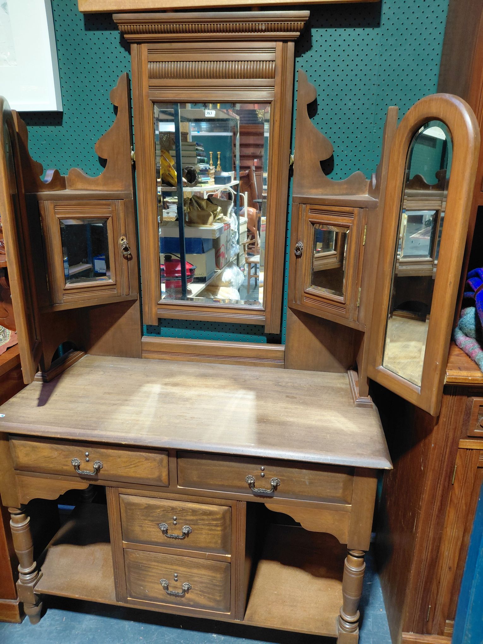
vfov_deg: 69.4
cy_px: 322
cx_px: 242
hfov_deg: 54.9
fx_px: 465
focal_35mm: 25
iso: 250
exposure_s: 1/60
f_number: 1.8
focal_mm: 4.69
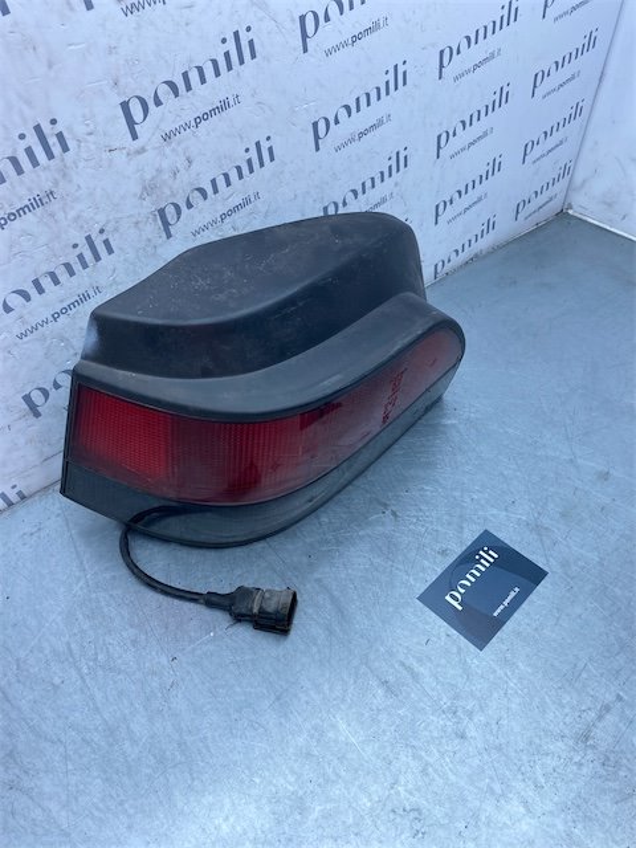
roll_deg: -2.9
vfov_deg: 67.3
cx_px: 318
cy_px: 424
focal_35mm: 26
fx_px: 637
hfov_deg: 53.1
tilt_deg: -44.8
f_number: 1.8
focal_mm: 4.25
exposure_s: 1/827
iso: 32
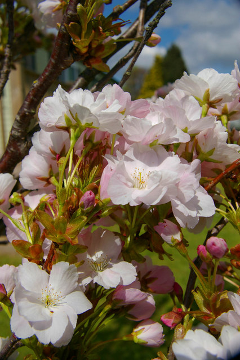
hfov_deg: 38.3
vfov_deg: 55.1
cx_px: 120
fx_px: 345
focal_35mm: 34
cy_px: 180
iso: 200
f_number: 8
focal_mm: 23
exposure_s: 1/750
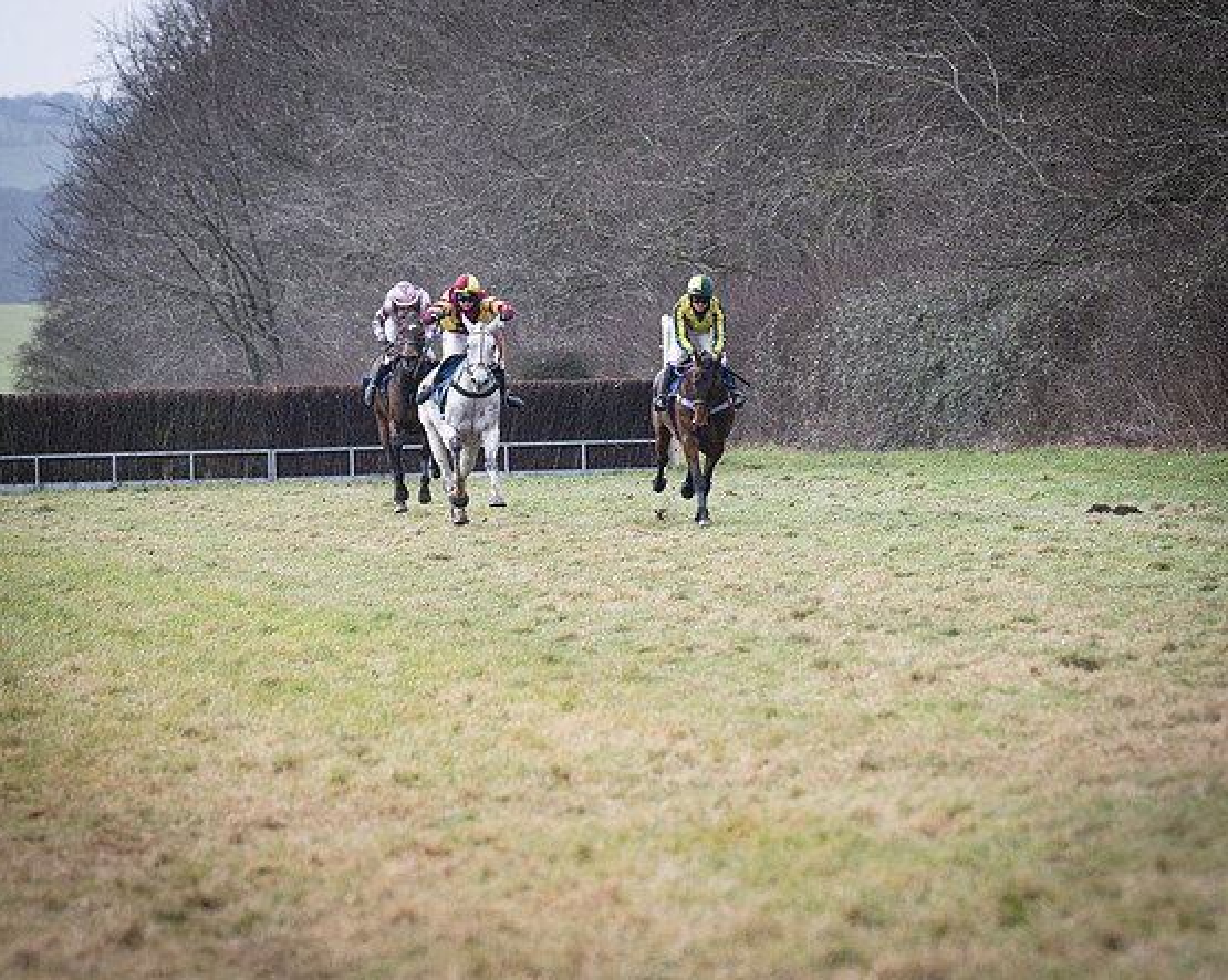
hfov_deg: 5.6
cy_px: 491
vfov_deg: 4.5
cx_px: 614
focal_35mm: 343
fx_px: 12455
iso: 400
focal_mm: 200
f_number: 5
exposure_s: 1/1000
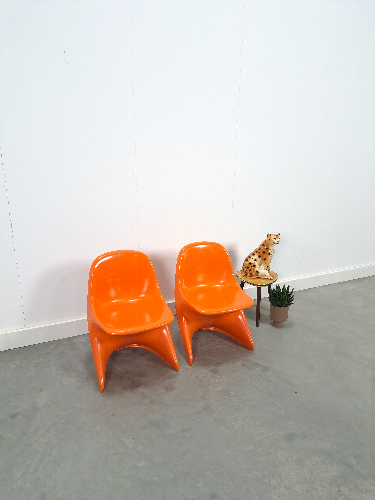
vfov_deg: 71.6
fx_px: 347
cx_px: 188
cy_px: 250
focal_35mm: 24
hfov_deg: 56.8
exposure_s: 1/50
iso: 250
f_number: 1.8
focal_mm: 5.23
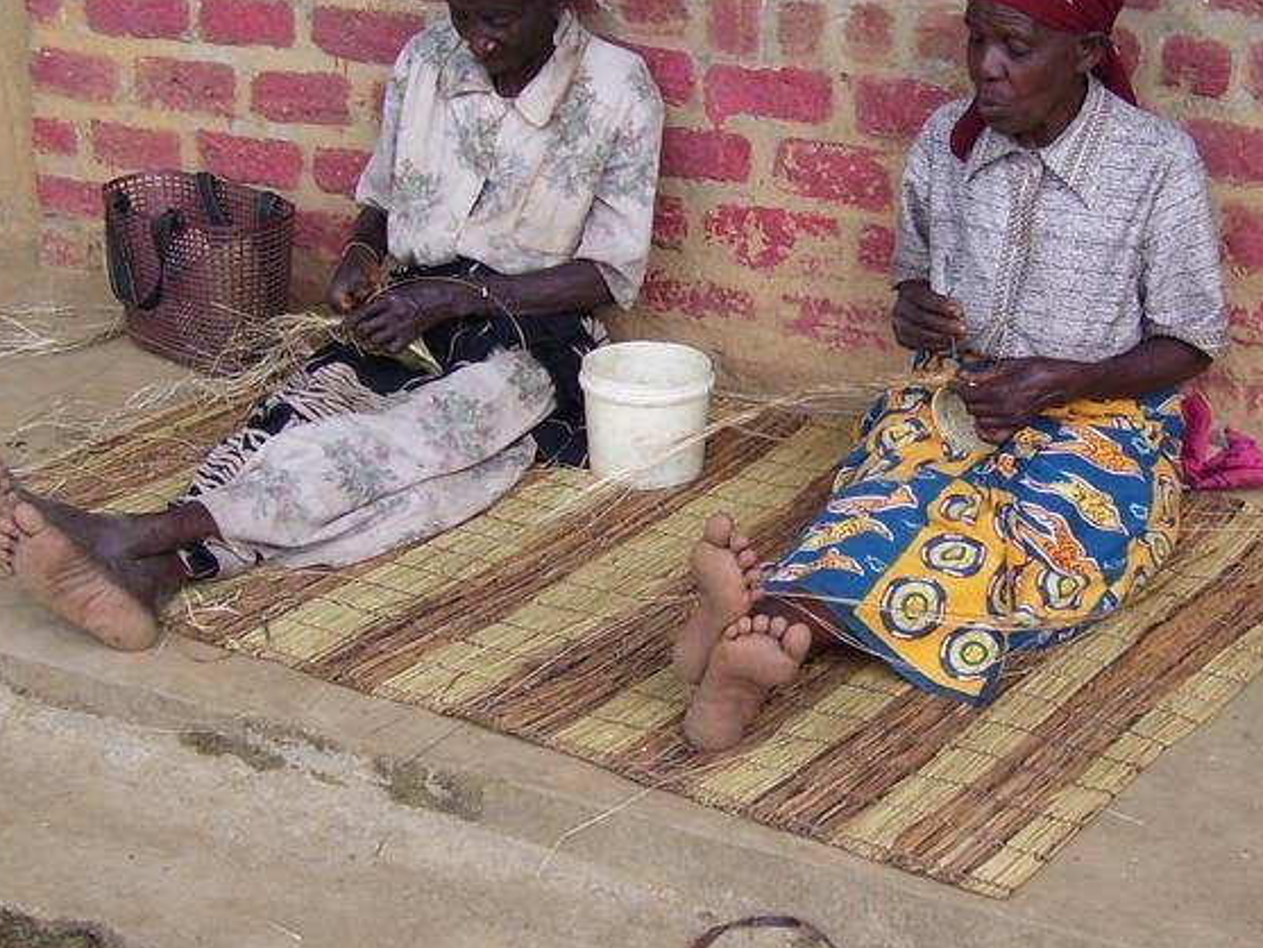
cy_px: 410
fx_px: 2482
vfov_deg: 21.6
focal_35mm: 68
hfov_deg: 28.5
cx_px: 775
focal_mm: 6
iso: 80
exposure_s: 1/500
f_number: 2.7
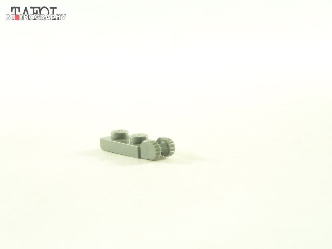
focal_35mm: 75
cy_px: 124
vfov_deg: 19.6
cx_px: 166
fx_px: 719
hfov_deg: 26.0
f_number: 3.2
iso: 400
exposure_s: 1/60
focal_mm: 12.4
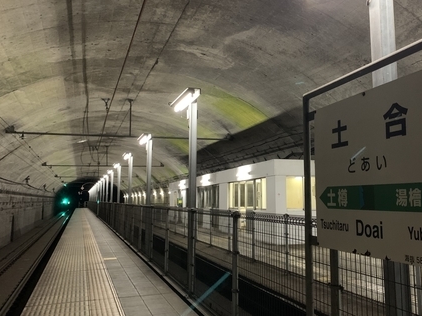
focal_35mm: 37
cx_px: 281
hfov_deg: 49.3
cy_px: 133
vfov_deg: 38.5
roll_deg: +0.8
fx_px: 451
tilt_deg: +9.0
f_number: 1.8
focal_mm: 4.25
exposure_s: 1/25
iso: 640
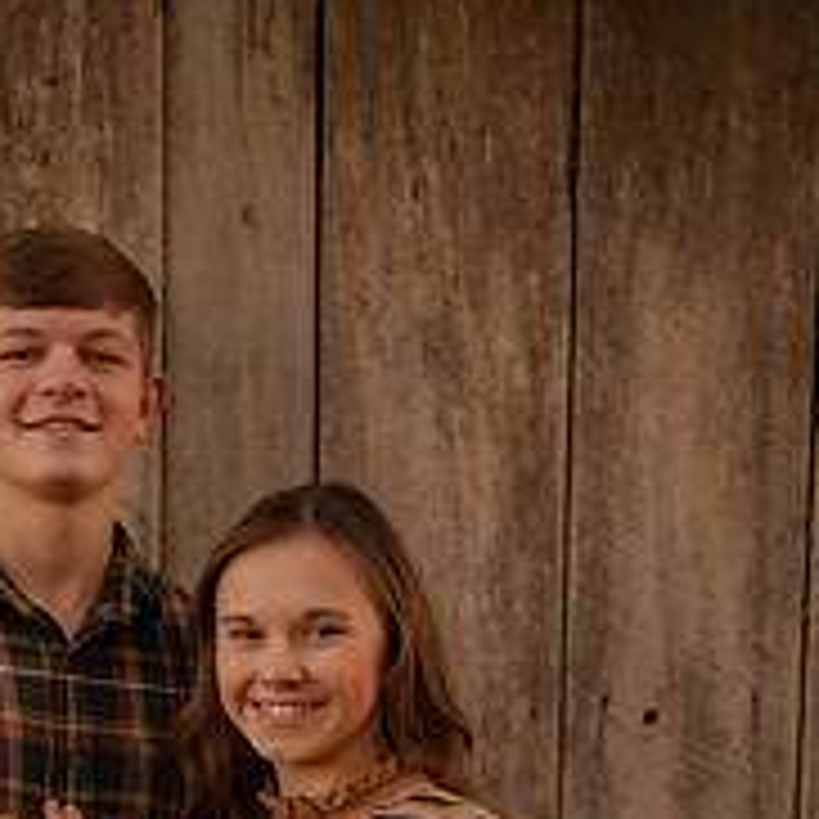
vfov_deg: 16.0
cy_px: 958
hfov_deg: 16.5
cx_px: 200
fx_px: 2811
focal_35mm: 105
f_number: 1.8
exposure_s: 1/125
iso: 180
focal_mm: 50
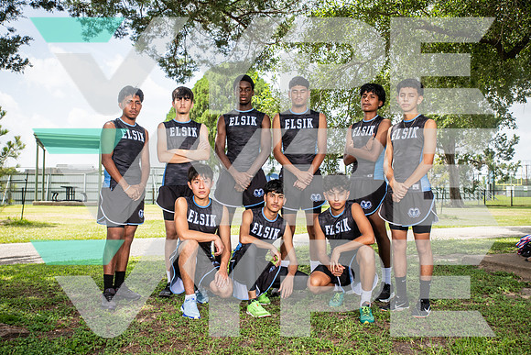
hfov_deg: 54.4
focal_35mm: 35
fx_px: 516
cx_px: 266
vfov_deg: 37.9
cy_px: 178
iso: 250
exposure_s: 1/500
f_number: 6.3
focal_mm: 35
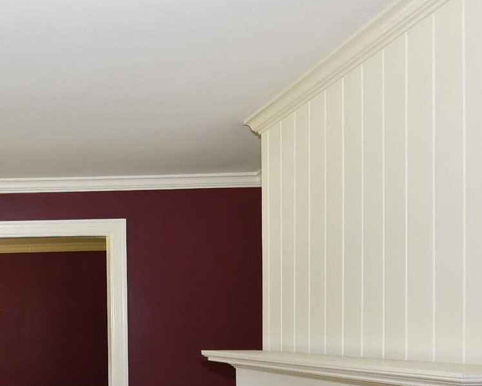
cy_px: 364
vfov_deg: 27.8
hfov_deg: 32.5
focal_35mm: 52
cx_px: -21
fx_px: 742
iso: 450
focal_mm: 11.5
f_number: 4
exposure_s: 1/60
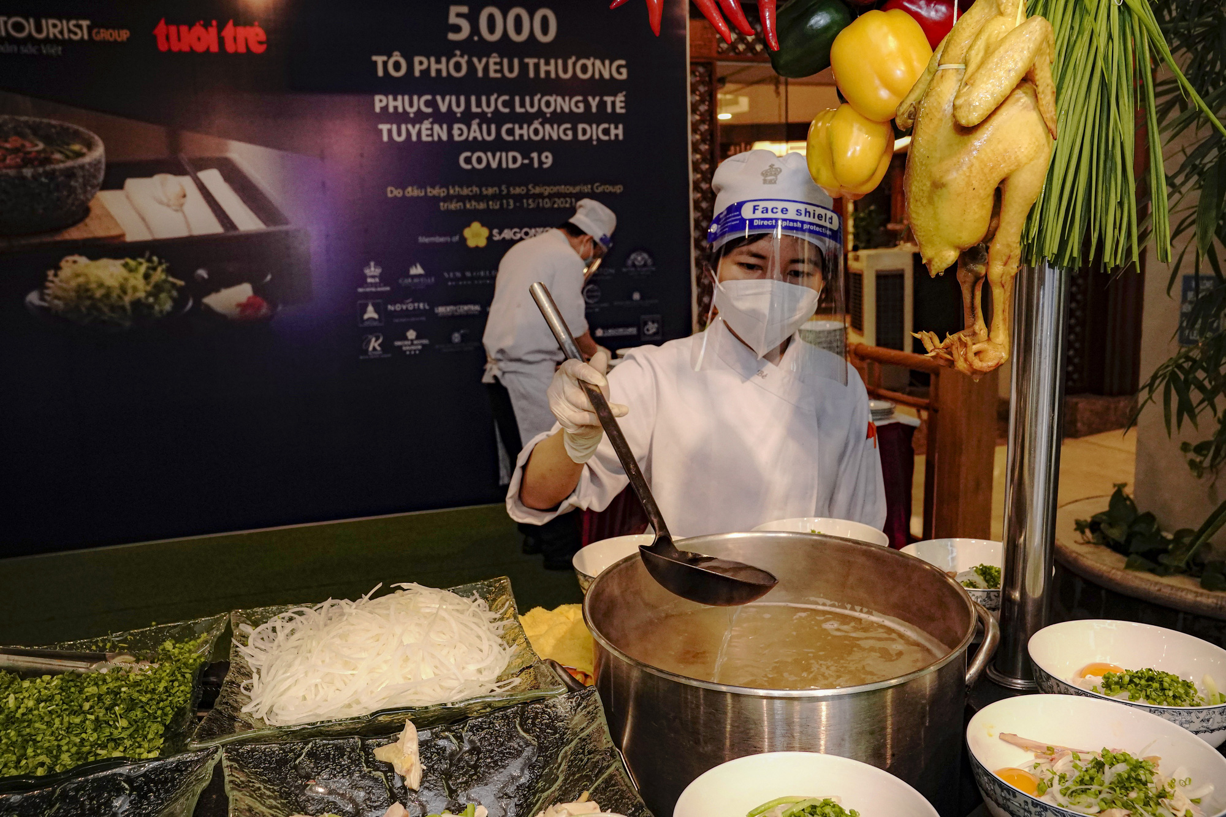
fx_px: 919
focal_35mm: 27
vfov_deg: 47.9
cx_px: 613
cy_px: 408
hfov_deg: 67.4
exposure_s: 1/80
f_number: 8
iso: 5000
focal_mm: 27
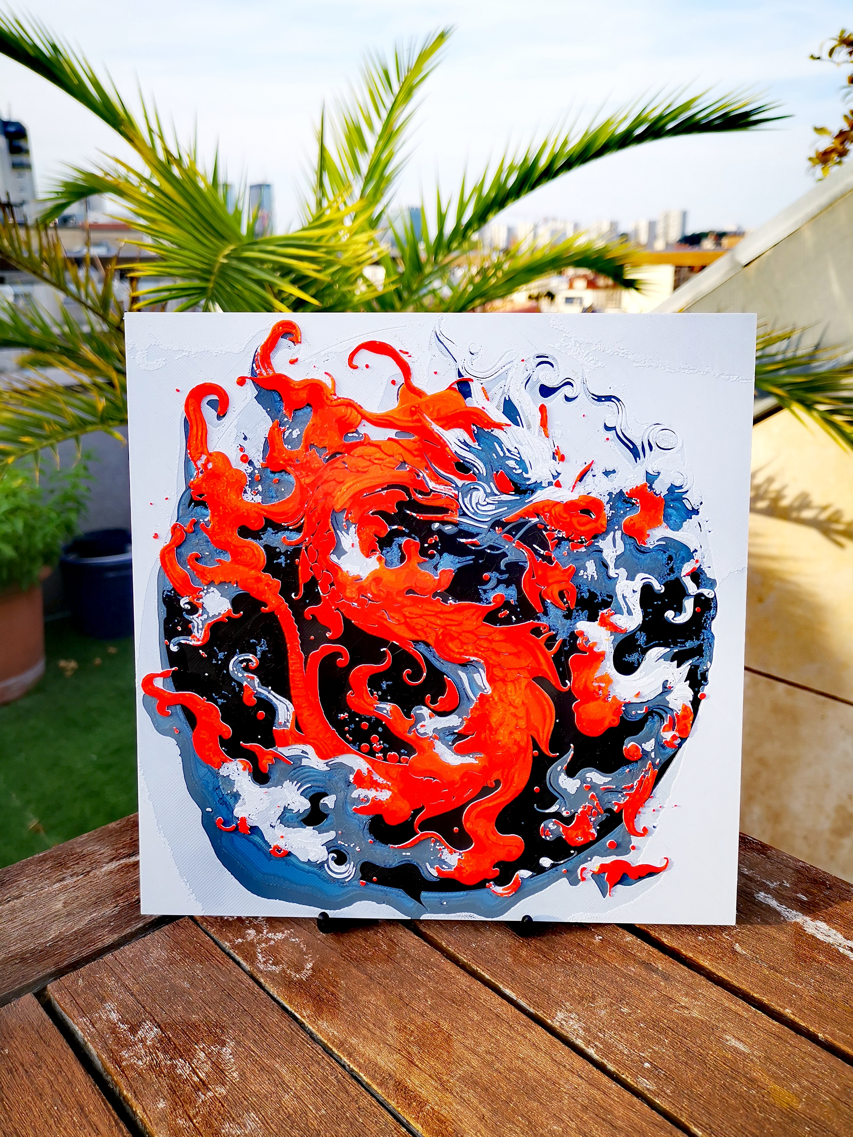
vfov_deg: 65.3
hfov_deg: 51.4
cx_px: 426
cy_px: 568
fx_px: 887
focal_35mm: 27
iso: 50
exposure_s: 1/520
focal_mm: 4.75
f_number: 1.8
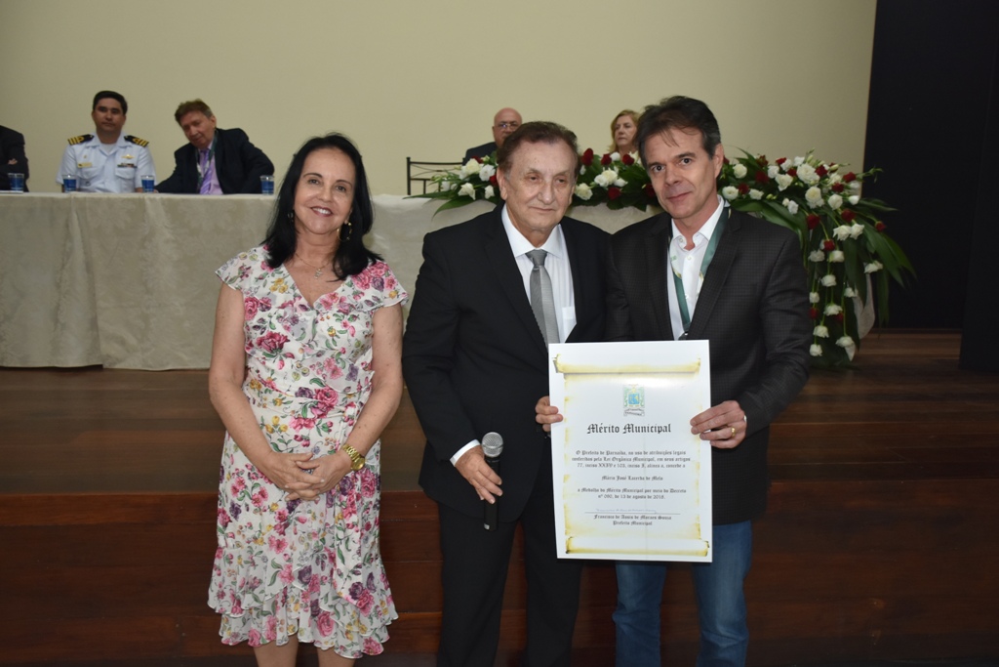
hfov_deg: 57.2
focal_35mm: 33
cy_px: 334
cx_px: 500
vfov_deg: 40.0
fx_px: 916
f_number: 3.5
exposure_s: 1/60
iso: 560
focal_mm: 22
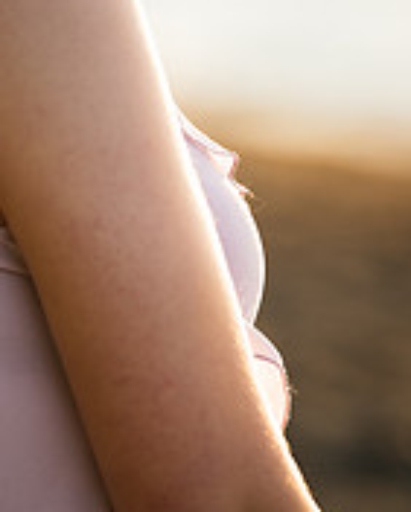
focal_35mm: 480
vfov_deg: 4.0
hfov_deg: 3.2
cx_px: -6
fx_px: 7292
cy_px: -9
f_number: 3.5
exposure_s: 1/320
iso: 100
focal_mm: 200
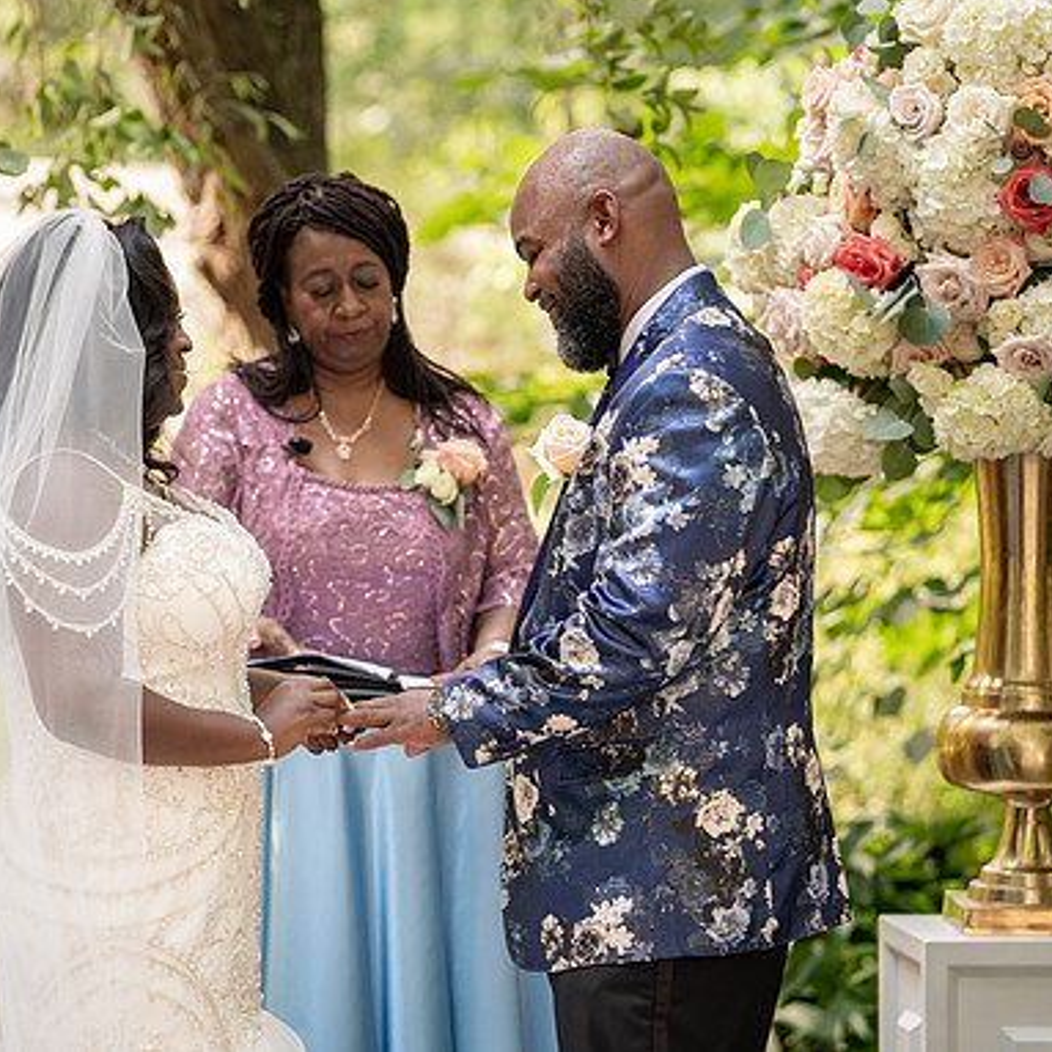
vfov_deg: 9.5
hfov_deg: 9.4
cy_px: 510
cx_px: 323
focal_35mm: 185
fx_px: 6361
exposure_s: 1/200
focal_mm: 140
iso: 640
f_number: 4
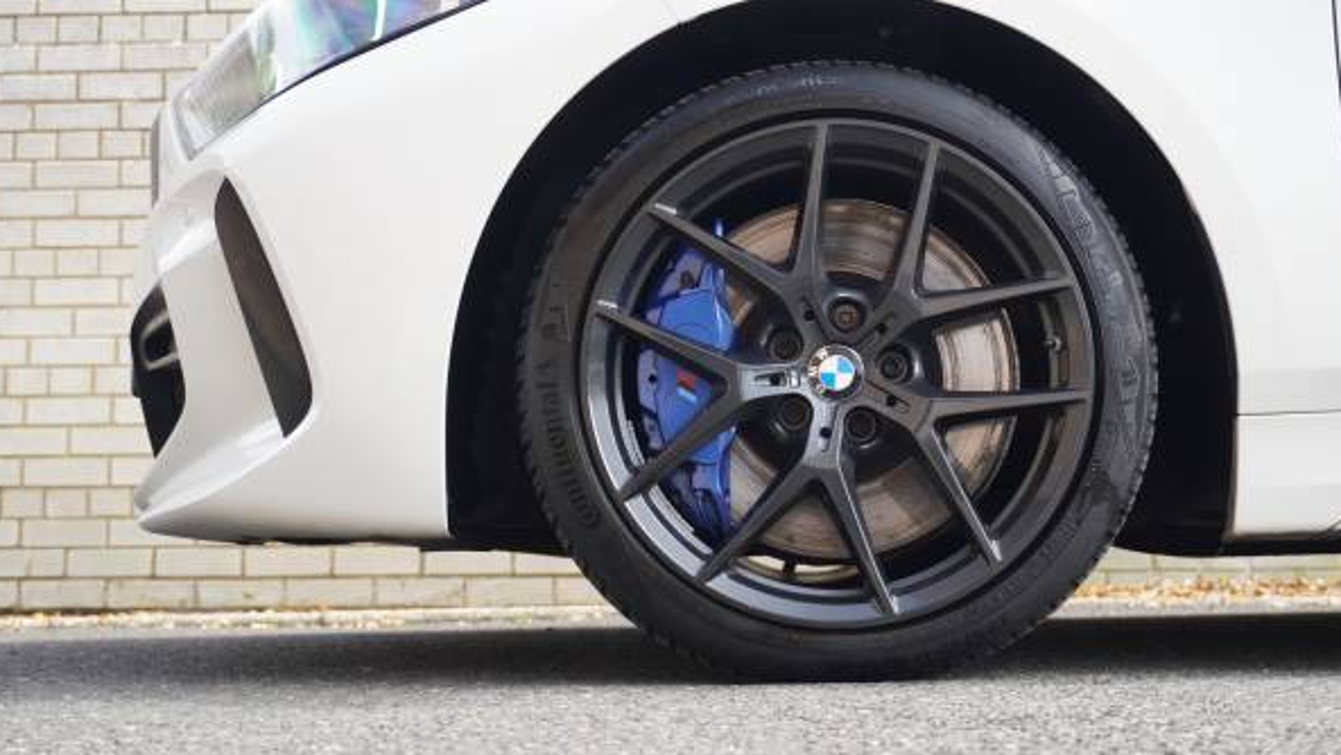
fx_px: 2170
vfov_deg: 19.7
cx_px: 712
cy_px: 335
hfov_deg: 34.3
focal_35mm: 61
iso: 320
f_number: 5.6
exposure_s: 1/160
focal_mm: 36
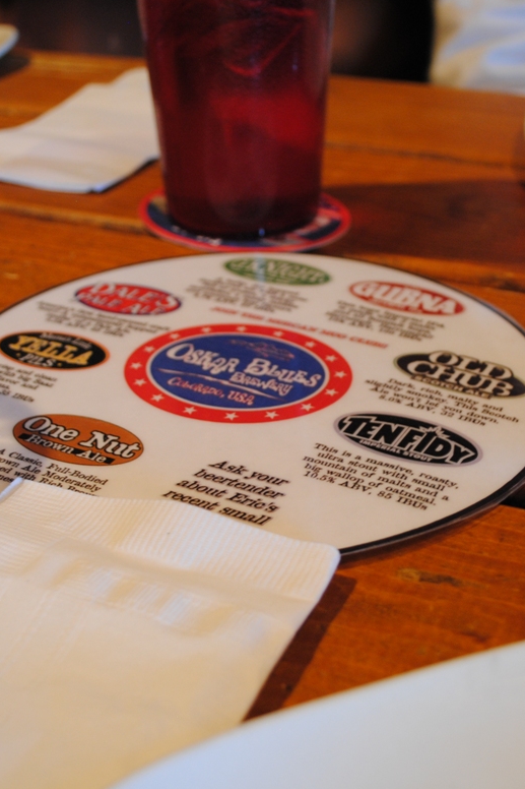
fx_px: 1182
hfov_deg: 25.0
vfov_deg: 36.9
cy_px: 394
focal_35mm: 54
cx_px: 255
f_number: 4
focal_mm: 24
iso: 400
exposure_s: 1/4
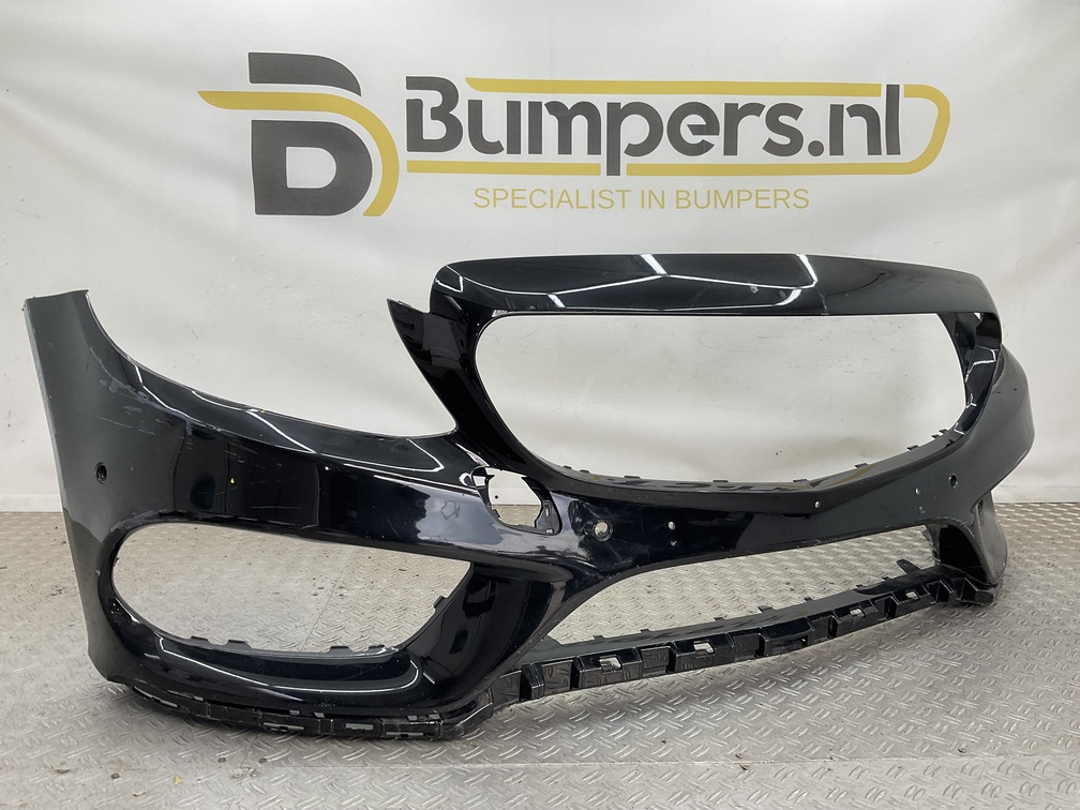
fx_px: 905
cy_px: 405
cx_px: 540
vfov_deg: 48.2
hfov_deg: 61.7
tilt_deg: -8.1
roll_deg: -1.0
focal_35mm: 29
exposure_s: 1/120
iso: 20
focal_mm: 3
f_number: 1.8
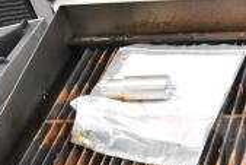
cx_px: 294
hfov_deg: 18.0
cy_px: 227
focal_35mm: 108
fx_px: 739
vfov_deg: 12.2
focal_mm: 20
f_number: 3.8
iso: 2200
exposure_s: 1/30
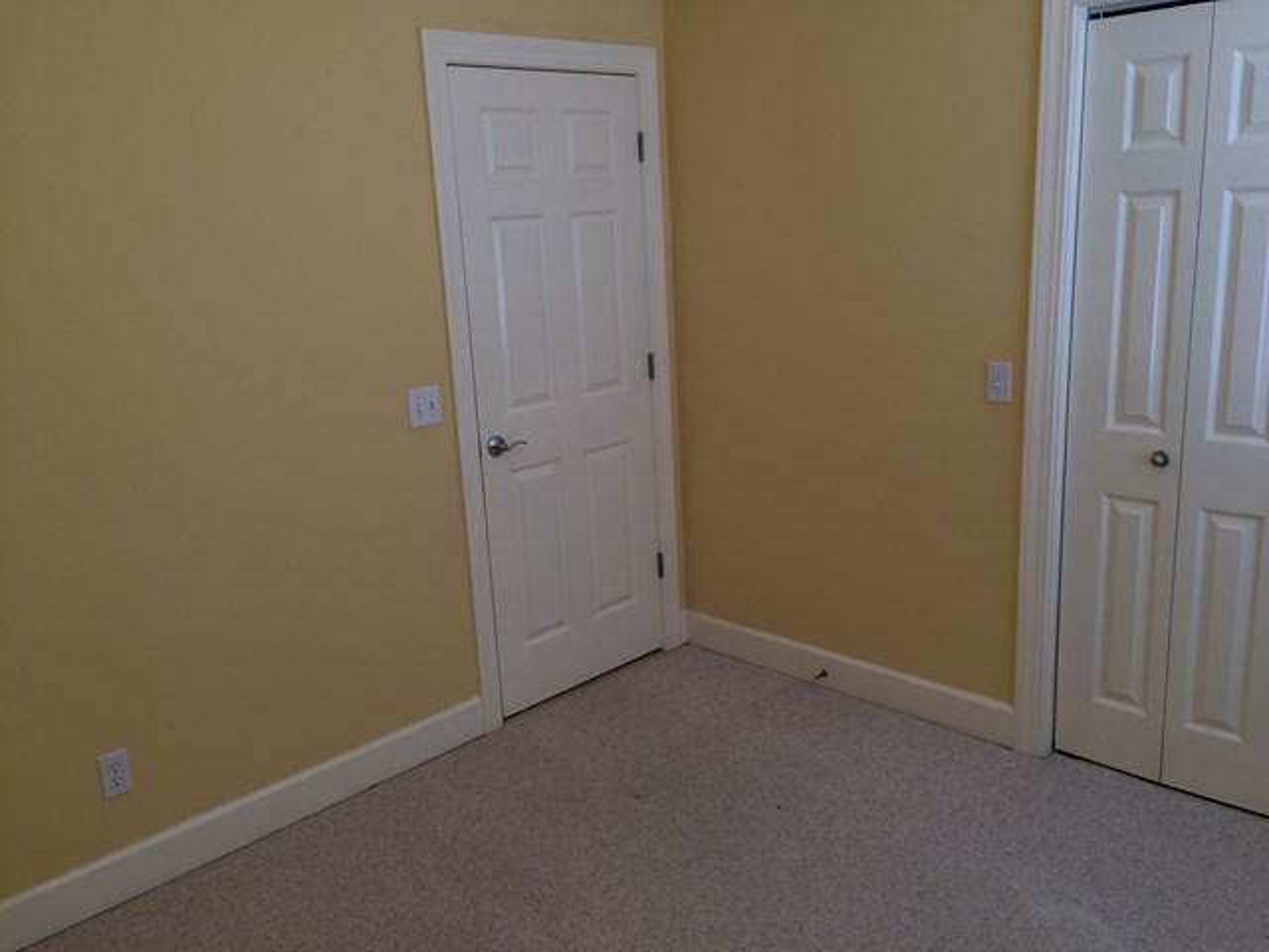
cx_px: 634
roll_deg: +2.2
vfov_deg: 48.2
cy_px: 476
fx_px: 1063
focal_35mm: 29
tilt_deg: -15.2
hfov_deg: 61.7
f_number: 2.2
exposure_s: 1/30
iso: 80
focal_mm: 4.15
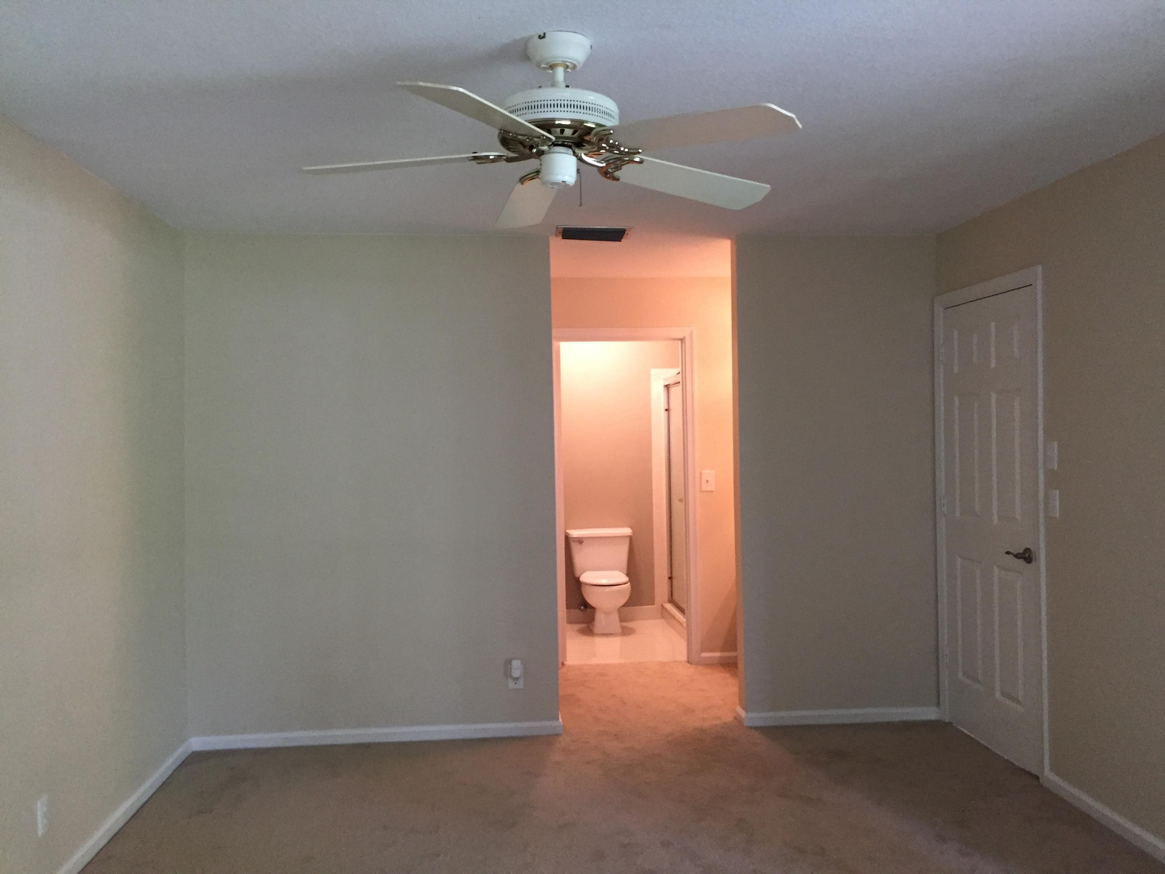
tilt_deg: -1.3
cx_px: 582
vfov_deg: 48.2
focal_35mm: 29
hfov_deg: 61.7
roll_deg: +1.8
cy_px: 437
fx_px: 976
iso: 200
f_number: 2.2
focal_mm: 4.15
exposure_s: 1/30
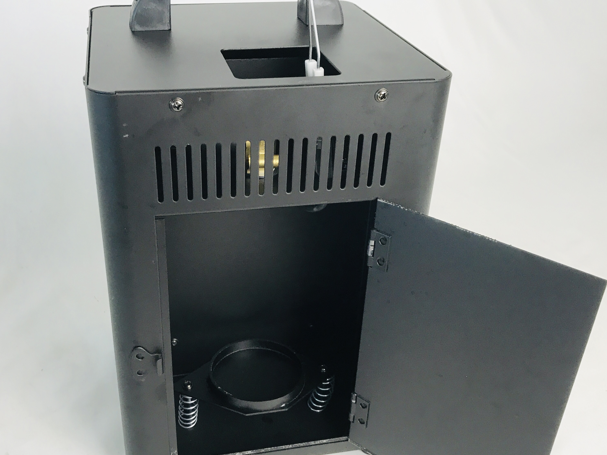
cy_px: 246
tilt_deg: -32.1
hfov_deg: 48.9
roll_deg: -2.6
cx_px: 273
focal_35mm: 38
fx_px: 666
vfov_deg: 37.7
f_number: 1.8
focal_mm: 3.99
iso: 20
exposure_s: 1/38
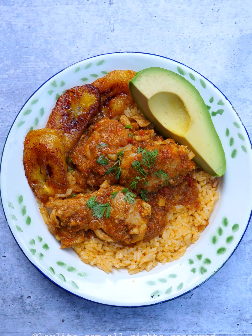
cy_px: 171
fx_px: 475
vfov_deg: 38.9
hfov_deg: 29.7
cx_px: 124
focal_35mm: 49
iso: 200
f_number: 4.5
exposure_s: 1/160
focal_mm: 24
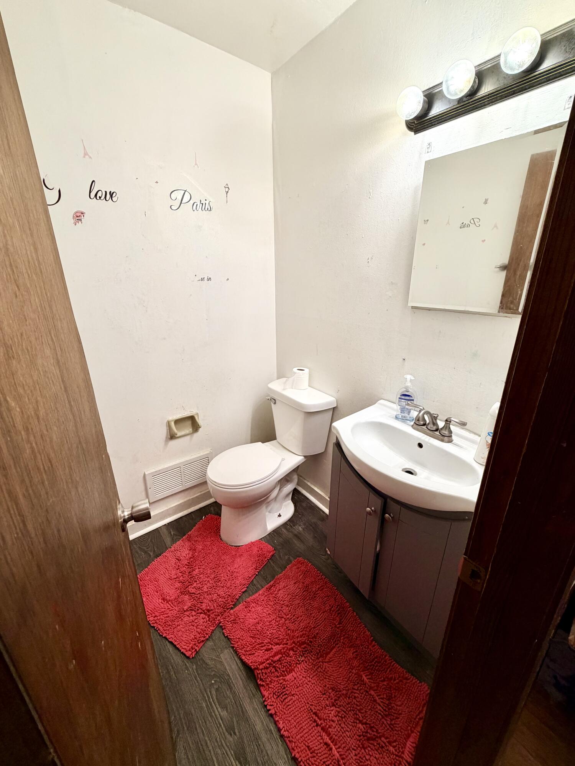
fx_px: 310
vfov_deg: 102.1
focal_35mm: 14
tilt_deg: -19.4
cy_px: 383
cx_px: 288
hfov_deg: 85.7
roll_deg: +0.9
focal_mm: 2.22
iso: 160
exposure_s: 1/120
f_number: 2.2
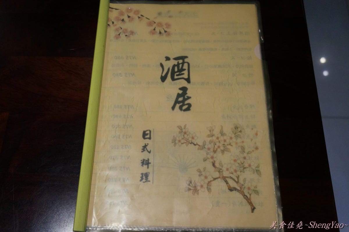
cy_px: 116
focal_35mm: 38
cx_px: 174
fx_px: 363
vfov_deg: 35.4
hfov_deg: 51.3
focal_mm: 25
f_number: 4.5
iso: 2000
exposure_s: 1/160
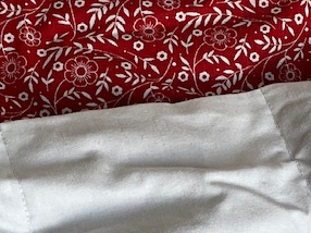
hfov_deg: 15.2
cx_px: 104
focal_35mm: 130
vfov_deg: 11.3
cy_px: 196
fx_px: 1167
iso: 16
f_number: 1.8
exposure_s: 1/100
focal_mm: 3
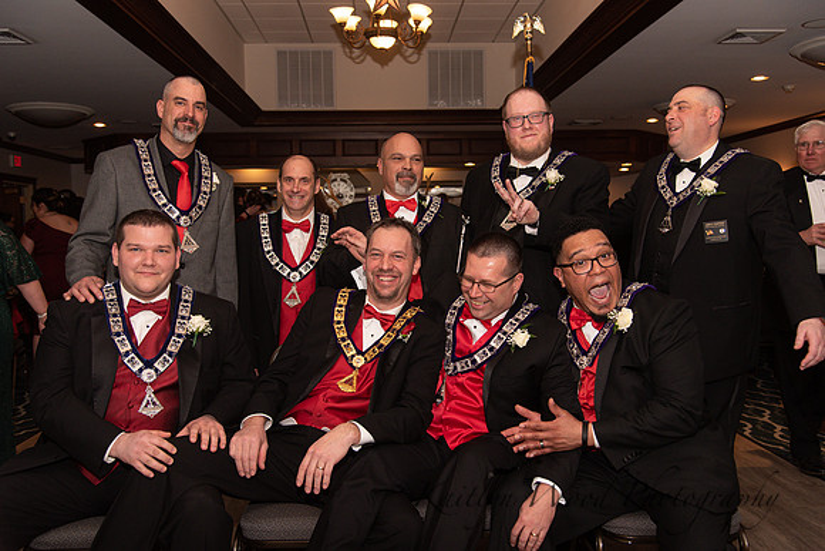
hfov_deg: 55.8
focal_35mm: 34
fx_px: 779
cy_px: 276
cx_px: 412
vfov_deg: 38.9
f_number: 4
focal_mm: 34
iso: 800
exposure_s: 1/200
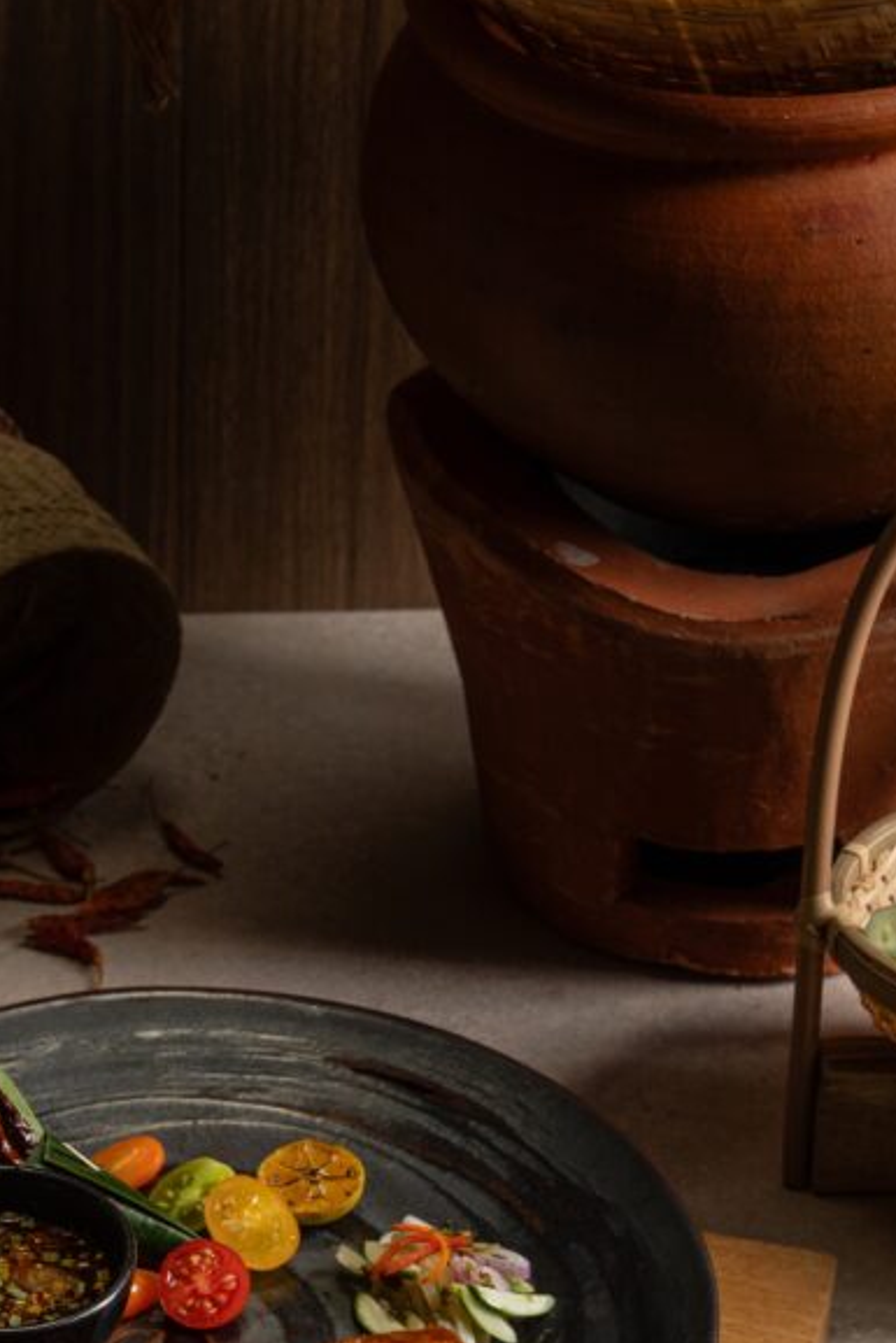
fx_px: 4664
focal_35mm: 125
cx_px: 259
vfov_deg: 16.4
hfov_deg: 11.0
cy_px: 852
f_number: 11
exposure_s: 1/125
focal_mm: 70
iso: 200
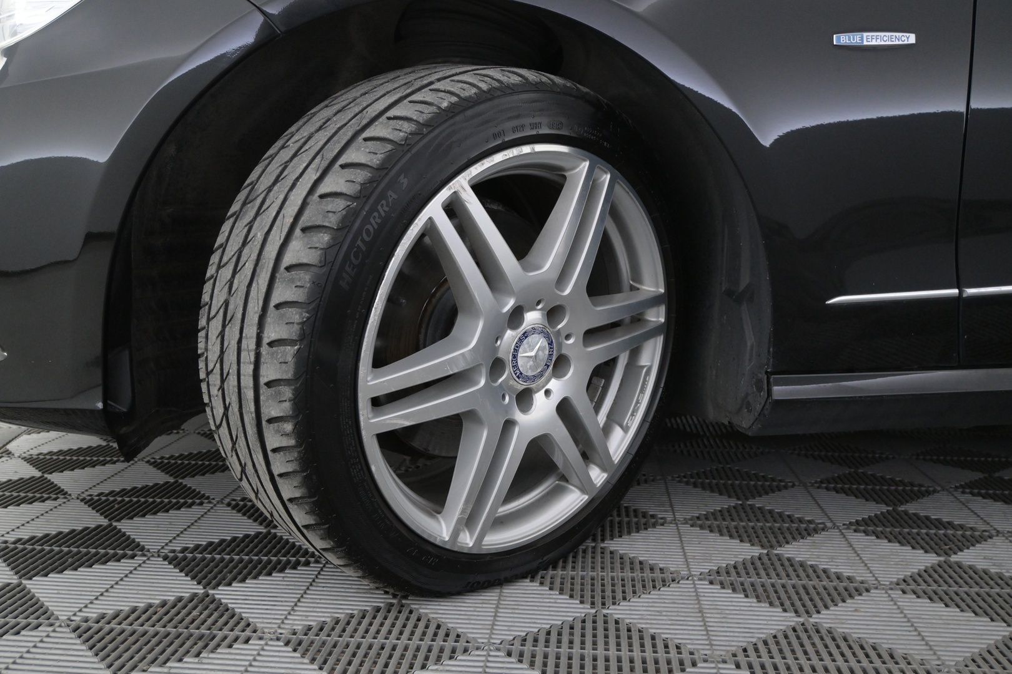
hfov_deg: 55.1
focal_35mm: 34
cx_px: 506
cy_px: 337
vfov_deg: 38.4
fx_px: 970
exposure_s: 1/100
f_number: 5
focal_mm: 23
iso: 2500
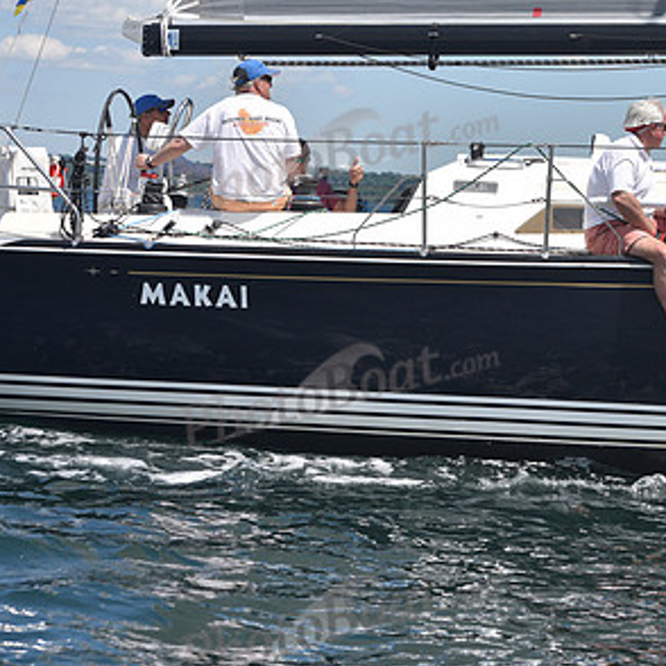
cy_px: 241
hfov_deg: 13.2
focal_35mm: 131
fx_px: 2852
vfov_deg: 13.3
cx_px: 618
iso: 320
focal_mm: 78
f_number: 6.3
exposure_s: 1/800
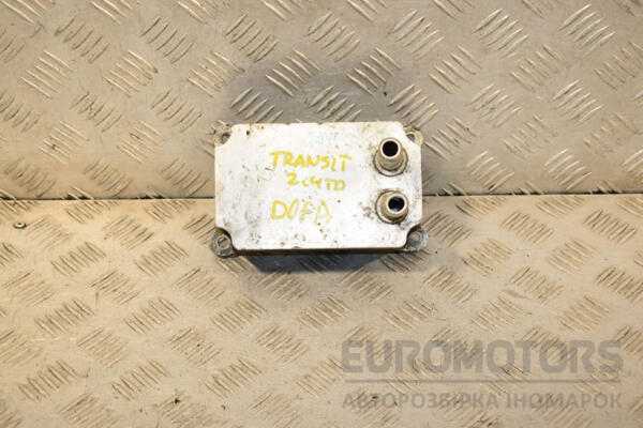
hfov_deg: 29.9
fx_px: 1206
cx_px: 322
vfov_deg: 20.2
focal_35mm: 68
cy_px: 214
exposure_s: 1/200
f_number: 6.3
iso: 800
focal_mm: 45
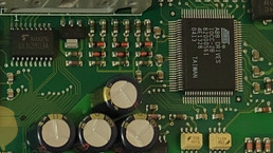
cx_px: -132
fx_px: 702
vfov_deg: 12.1
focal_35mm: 97
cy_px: 197
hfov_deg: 19.3
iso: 2984
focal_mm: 5.52
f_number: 1.9
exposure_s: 1/120
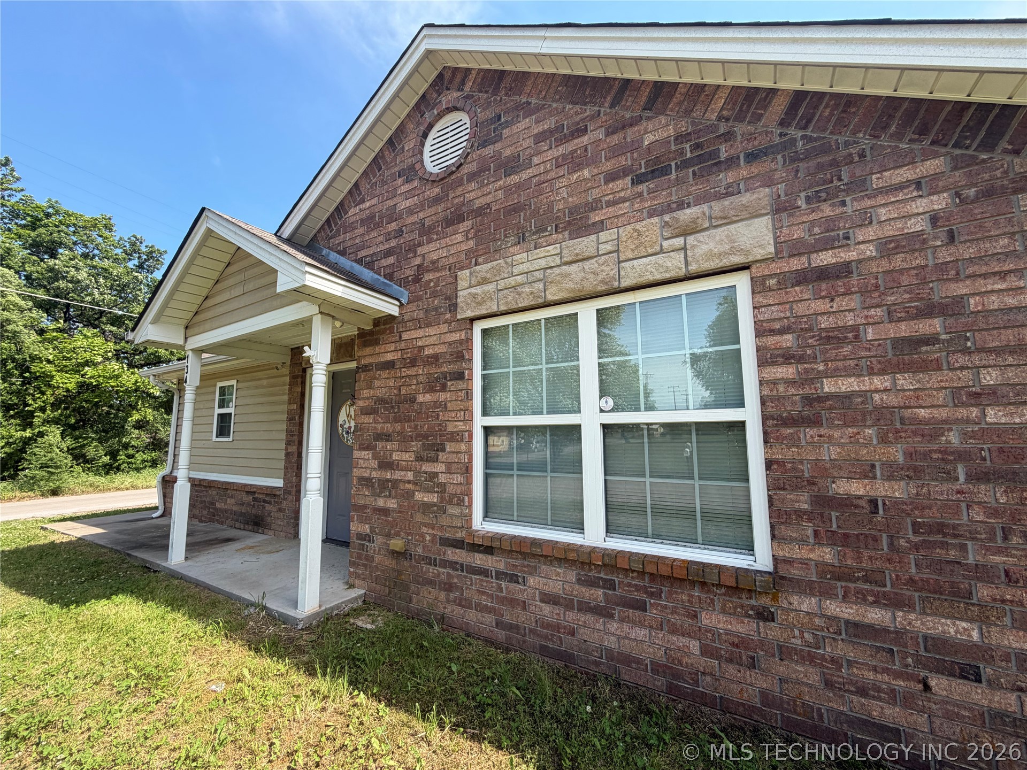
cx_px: 514
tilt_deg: +6.2
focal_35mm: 14
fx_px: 415
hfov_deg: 102.1
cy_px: 385
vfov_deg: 85.7
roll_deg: +0.6
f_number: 2.2
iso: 40
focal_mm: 2.22
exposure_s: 1/502
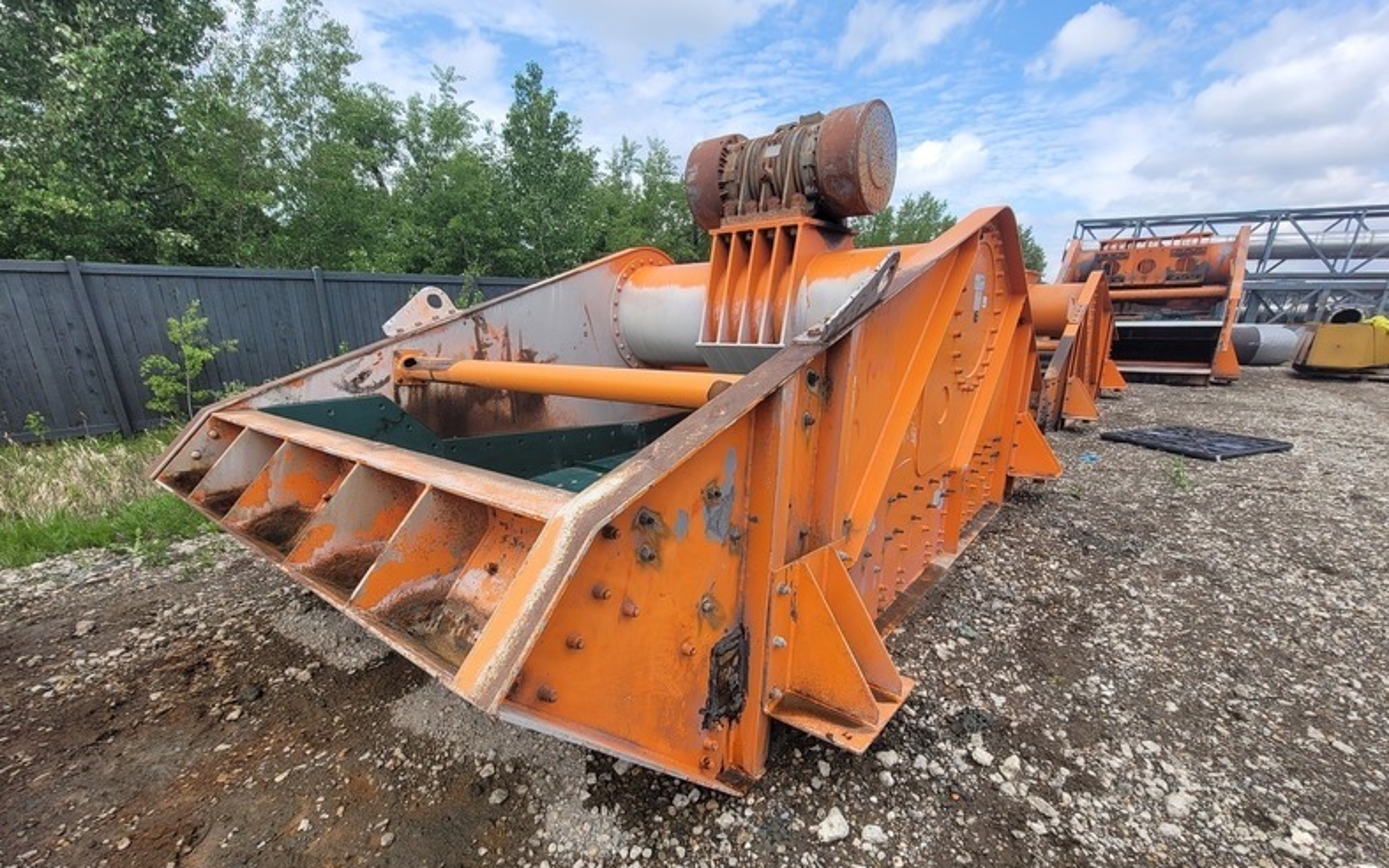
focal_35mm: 14
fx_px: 530
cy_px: 499
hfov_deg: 105.3
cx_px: 690
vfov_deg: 78.1
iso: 64
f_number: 2.2
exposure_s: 1/1272
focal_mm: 2.2
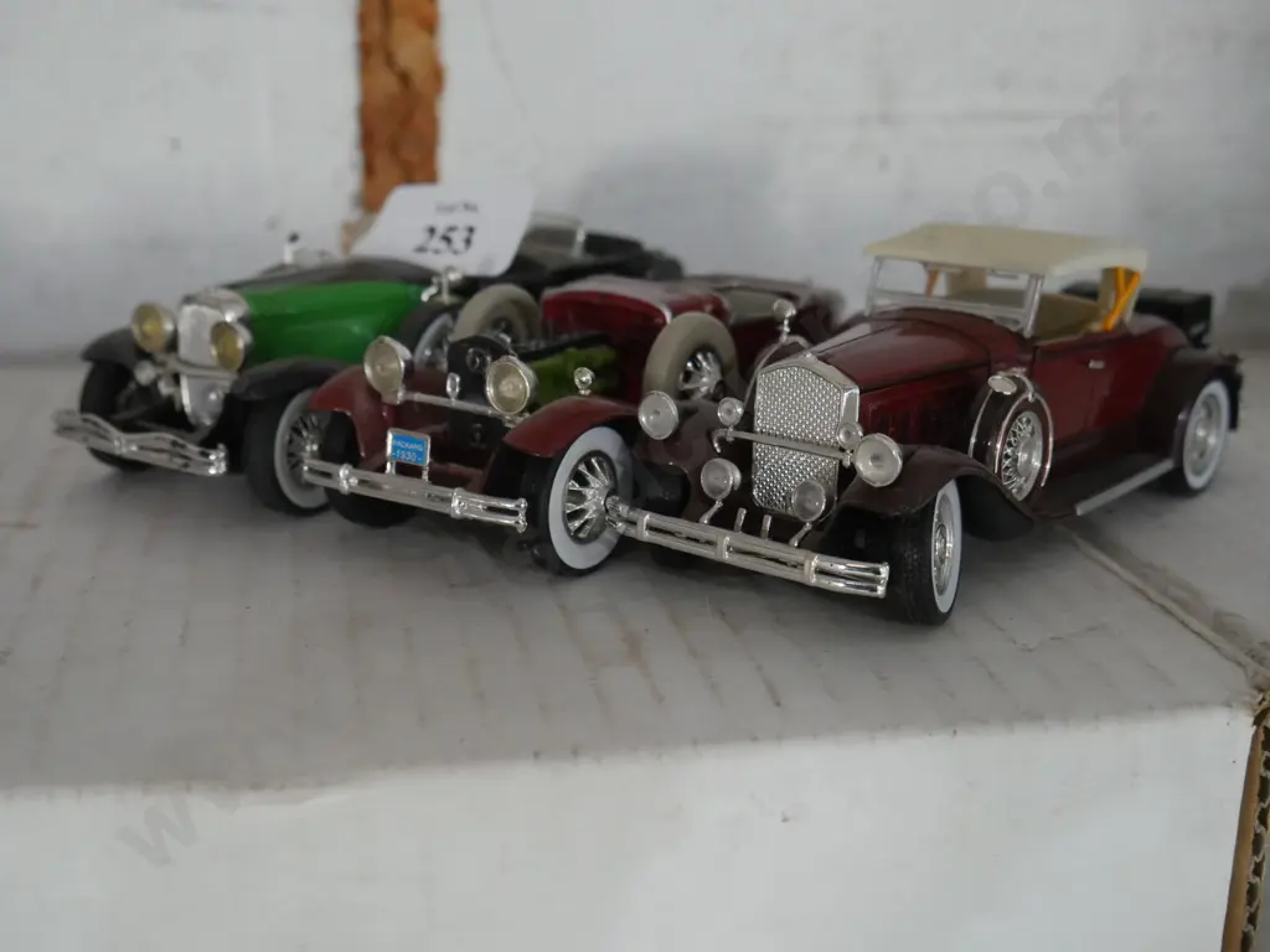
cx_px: 635
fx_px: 1761
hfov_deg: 39.7
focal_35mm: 48
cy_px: 476
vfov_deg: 30.3
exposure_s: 1/60
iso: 3200
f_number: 5.2
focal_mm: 24
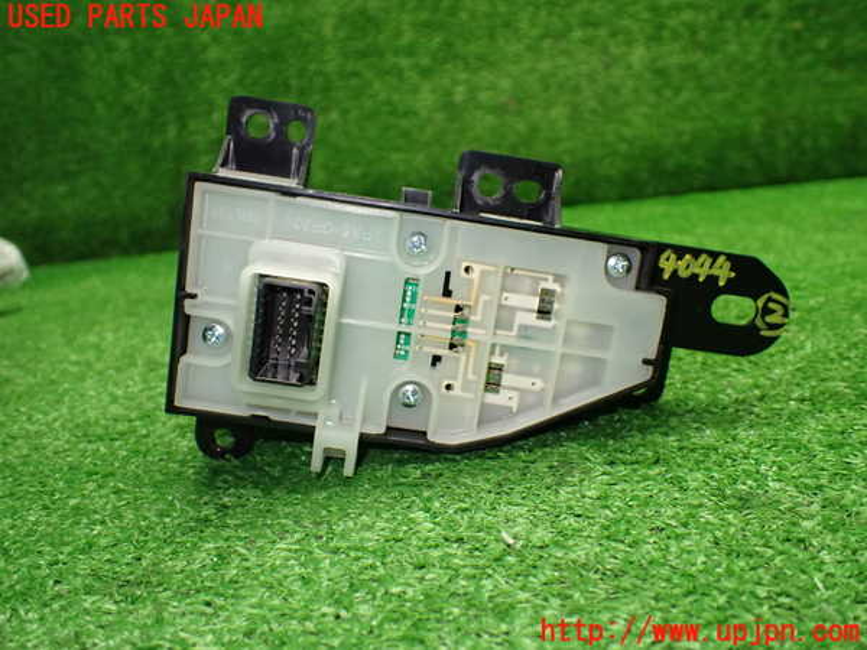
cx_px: 434
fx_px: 751
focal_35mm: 30
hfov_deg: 60.0
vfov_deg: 46.8
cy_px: 325
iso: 640
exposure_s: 1/125
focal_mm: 5.4
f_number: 2.3
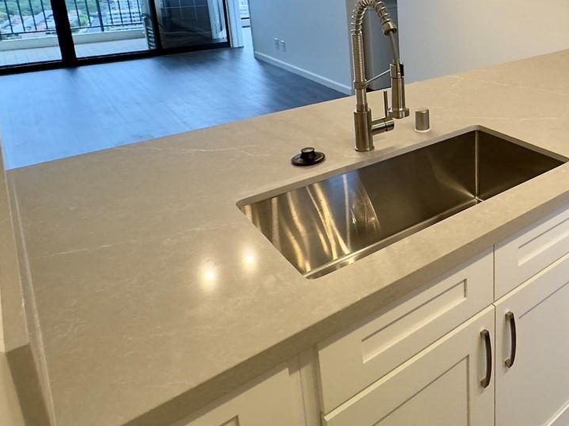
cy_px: 74
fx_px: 509
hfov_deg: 51.9
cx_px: 506
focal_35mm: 31
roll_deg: -0.5
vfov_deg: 42.9
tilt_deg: -15.4
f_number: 2.2
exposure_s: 1/120
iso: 250
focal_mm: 2.22
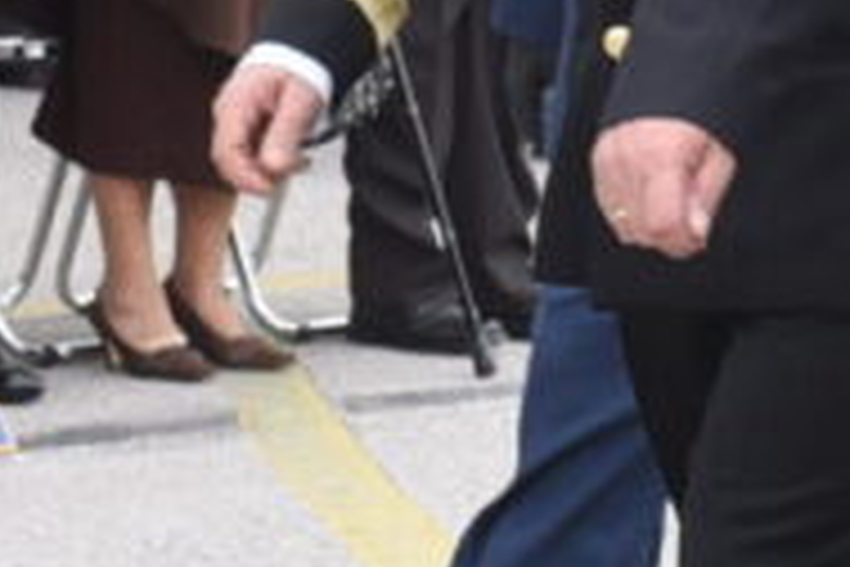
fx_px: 8074
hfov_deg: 6.0
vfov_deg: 4.0
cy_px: -648
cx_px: 994
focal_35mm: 342
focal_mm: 45
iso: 250
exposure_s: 1/250
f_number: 6.3
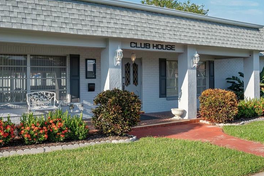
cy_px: 71
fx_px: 257
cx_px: 83
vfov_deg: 37.7
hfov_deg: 53.1
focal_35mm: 35
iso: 100
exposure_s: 1/125
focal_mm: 16
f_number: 9
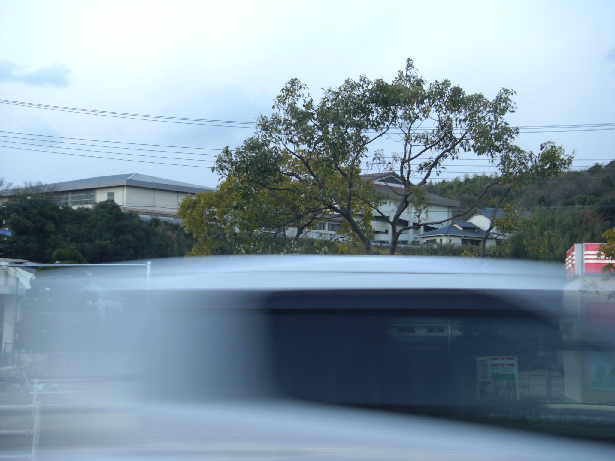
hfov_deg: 23.6
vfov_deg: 17.8
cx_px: 308
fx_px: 1475
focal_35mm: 83
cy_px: 230
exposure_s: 1/13
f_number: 4
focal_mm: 13.7
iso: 50
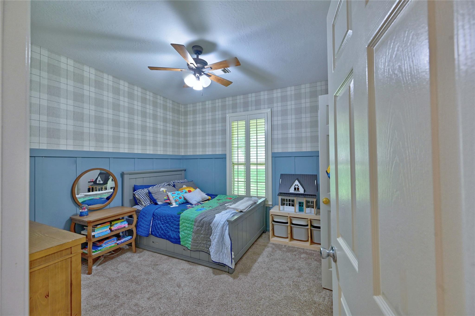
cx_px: 238
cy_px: 158
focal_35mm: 14
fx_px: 185
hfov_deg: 104.3
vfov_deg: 81.1
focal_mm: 14
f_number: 8
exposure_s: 1/4
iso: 400
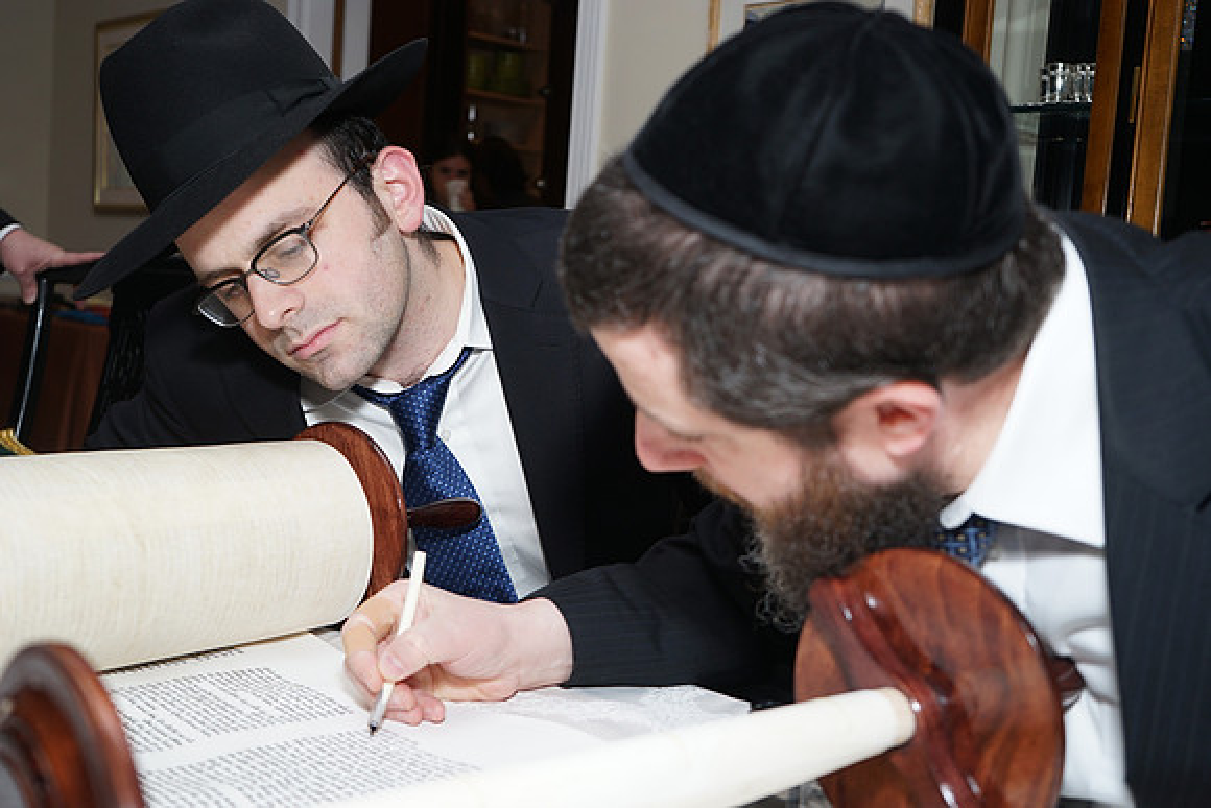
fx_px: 1312
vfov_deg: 34.2
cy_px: 404
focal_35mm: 39
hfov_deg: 49.5
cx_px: 606
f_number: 5.6
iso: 320
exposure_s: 1/100
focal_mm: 39
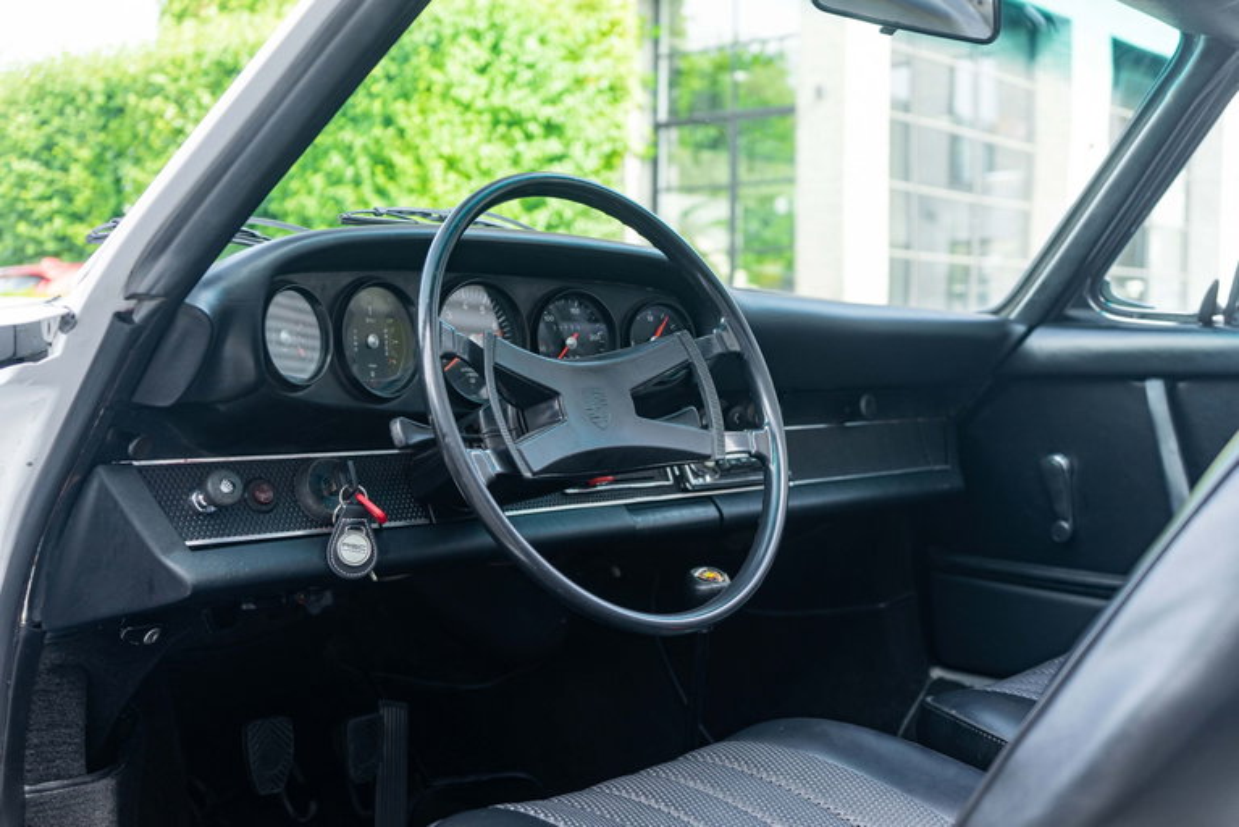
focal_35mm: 41
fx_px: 1412
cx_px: 620
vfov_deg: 32.7
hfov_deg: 47.4
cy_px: 414
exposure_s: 1/40
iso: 125
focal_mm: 41
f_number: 4.5
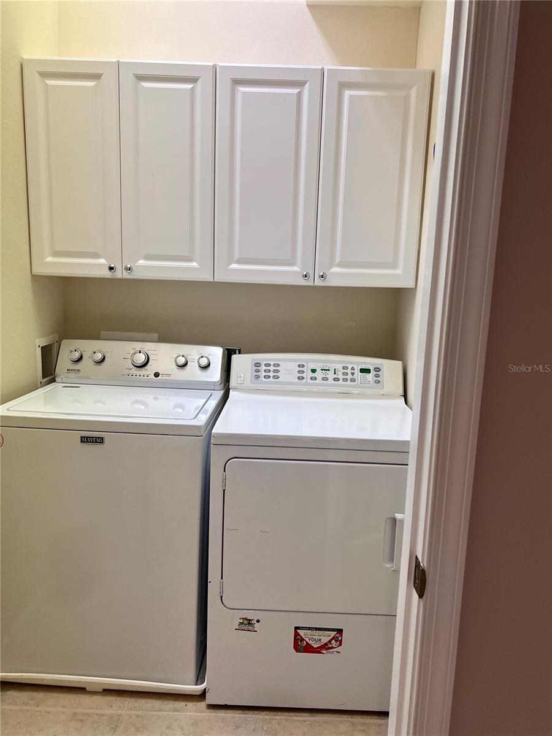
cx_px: 276
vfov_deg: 67.3
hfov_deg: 53.1
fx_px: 553
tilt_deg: -8.4
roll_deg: -1.6
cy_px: 368
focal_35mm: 26
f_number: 1.5
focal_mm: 5.7
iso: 100
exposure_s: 1/120
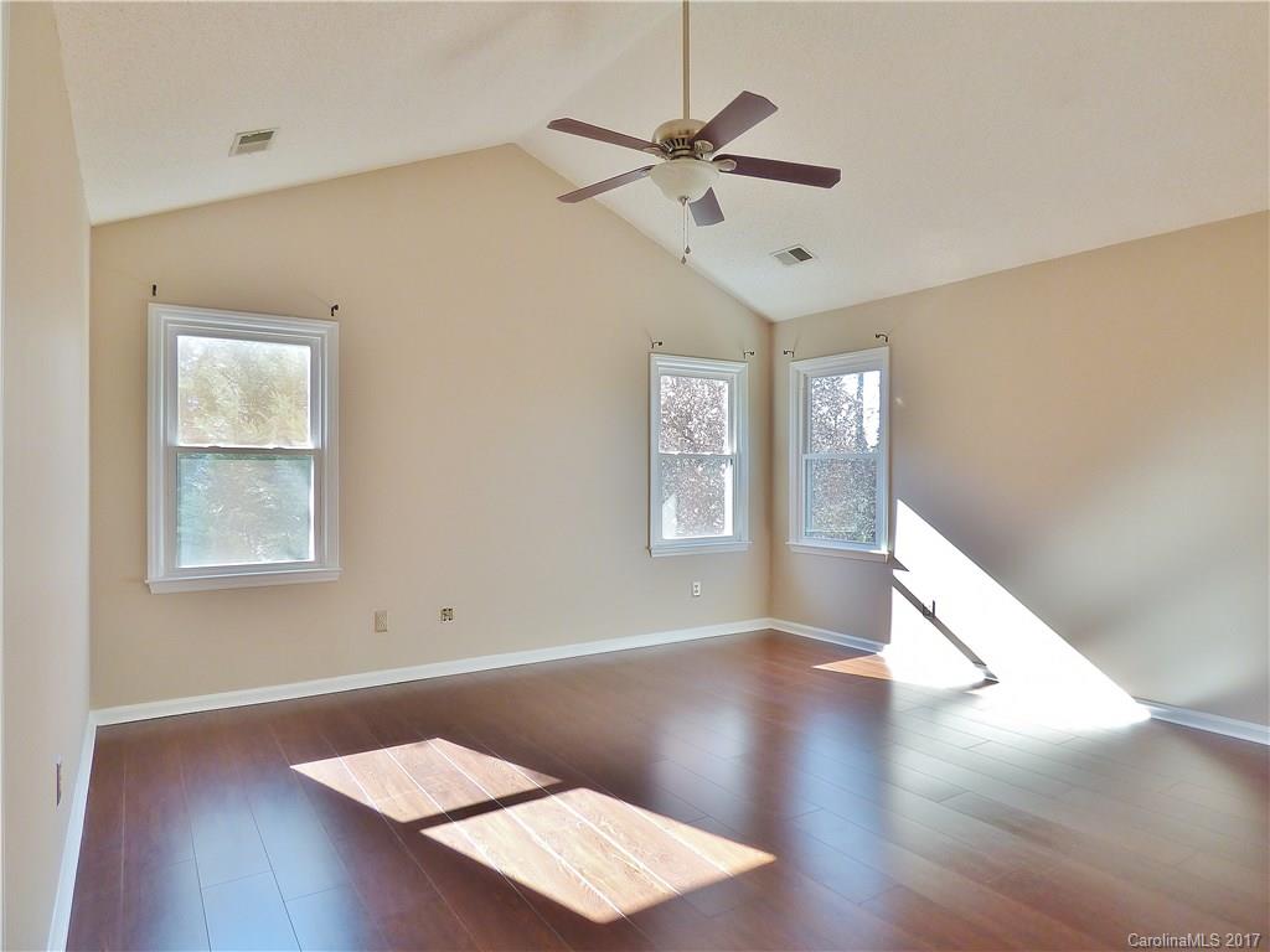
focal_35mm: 20
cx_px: 635
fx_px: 734
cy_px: 476
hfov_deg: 81.7
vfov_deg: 66.0
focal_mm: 3.58
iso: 100
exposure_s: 1/60
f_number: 2.8
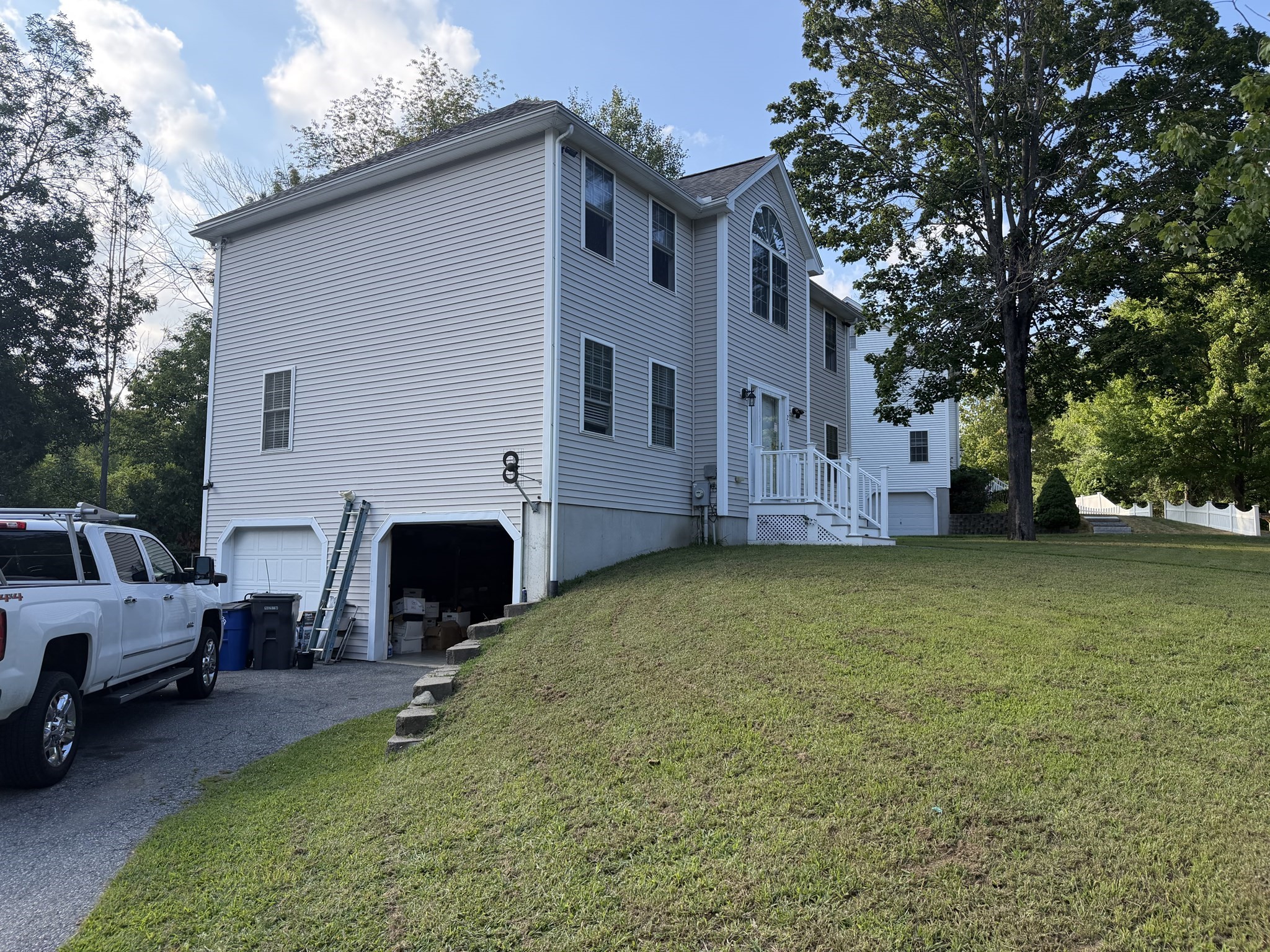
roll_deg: +0.2
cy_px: 476
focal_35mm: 24
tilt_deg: +4.6
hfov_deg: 71.6
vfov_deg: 56.8
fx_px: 881
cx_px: 635
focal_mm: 6.76
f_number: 1.78
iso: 100
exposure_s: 1/1653
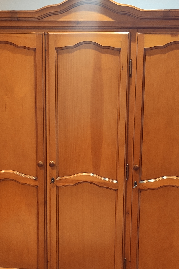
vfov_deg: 40.0
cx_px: 108
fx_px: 365
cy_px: 171
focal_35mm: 49
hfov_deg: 27.5
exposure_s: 1/50
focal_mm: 4.77
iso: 2283
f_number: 1.75
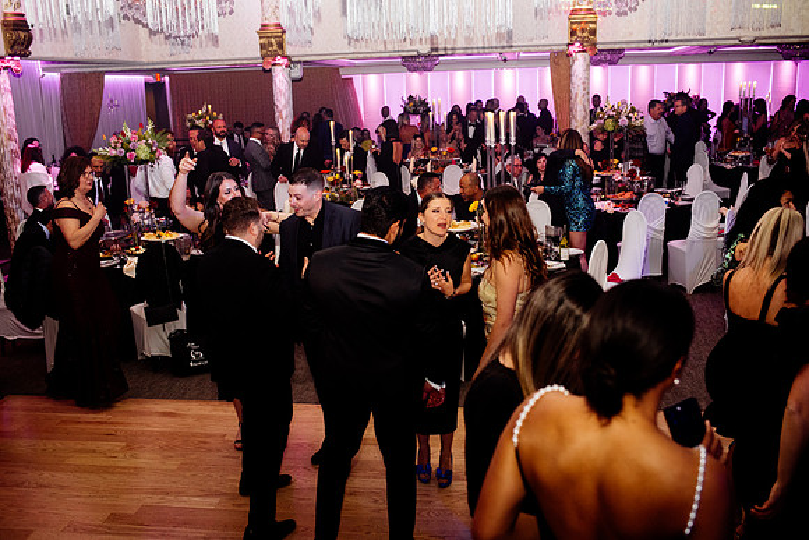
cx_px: 404
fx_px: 787
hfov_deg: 54.4
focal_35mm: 35
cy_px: 270
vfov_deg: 37.9
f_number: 2.8
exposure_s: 1/200
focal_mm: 35
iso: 2000
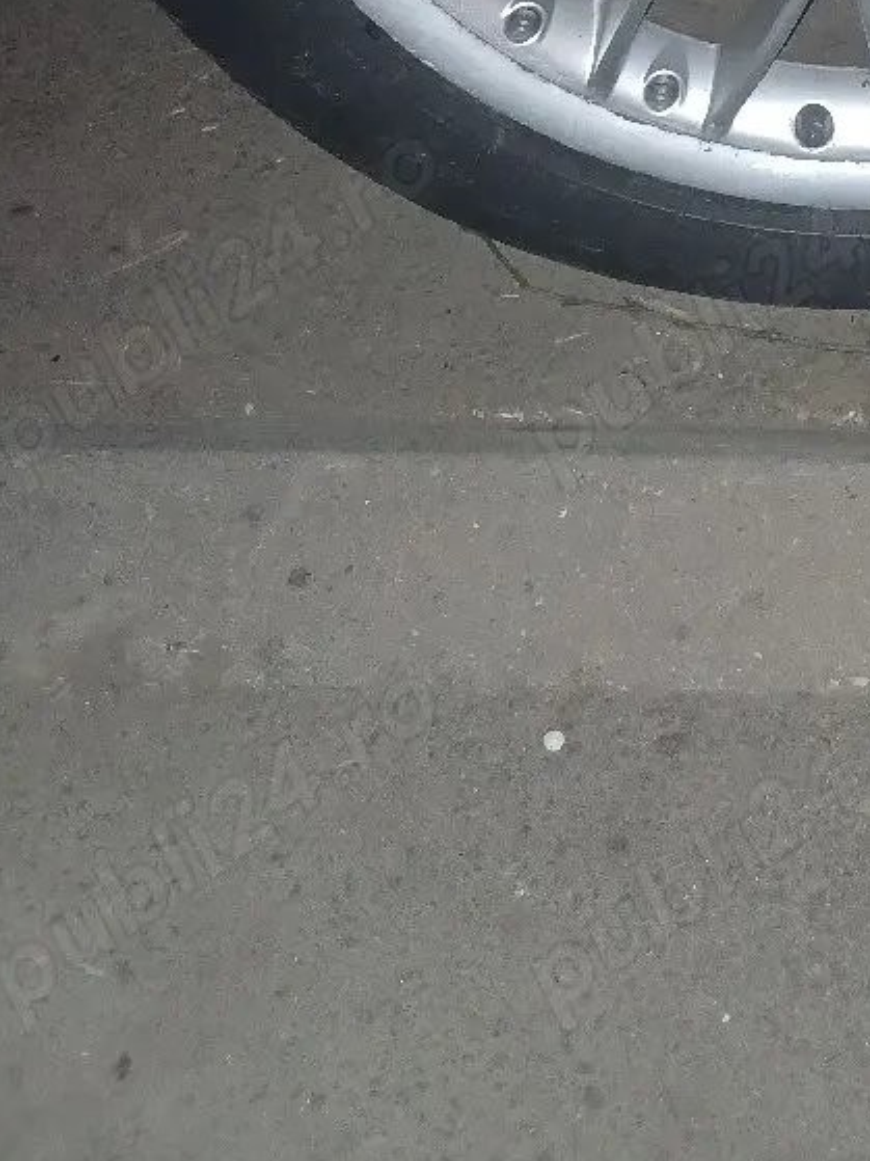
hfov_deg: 22.6
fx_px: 2078
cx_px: 889
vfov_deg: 28.1
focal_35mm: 62
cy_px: -157
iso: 320
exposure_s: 1/25.1
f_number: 1.8
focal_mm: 3.98
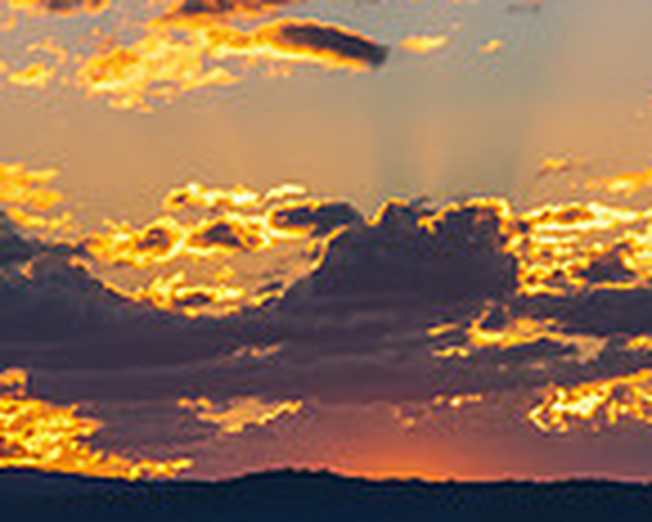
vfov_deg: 4.2
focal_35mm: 370
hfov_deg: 5.2
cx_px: 544
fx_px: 7140
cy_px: 371
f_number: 8
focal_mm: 98
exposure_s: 1/30
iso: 160
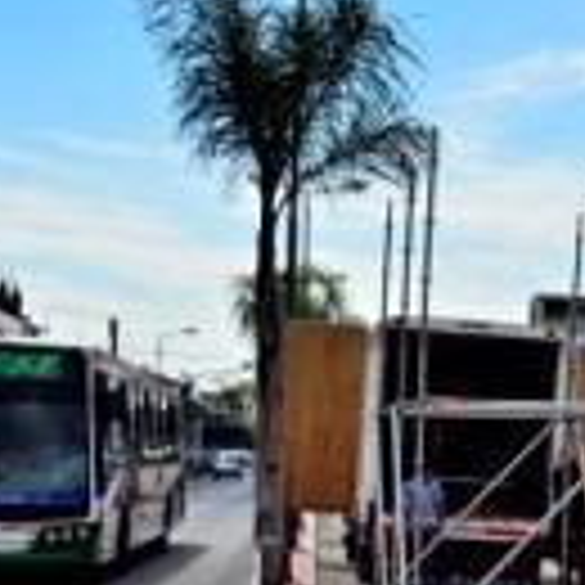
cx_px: 828
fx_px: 1510
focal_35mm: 79
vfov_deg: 21.8
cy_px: 394
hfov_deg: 19.6
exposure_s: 1/8000
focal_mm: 18
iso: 2000
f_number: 6.3
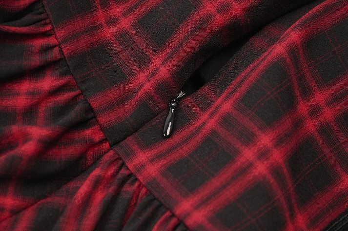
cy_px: 116
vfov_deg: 13.8
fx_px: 956
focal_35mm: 99
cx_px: 174
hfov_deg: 20.6
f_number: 9
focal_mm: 66
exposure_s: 1/125
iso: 200
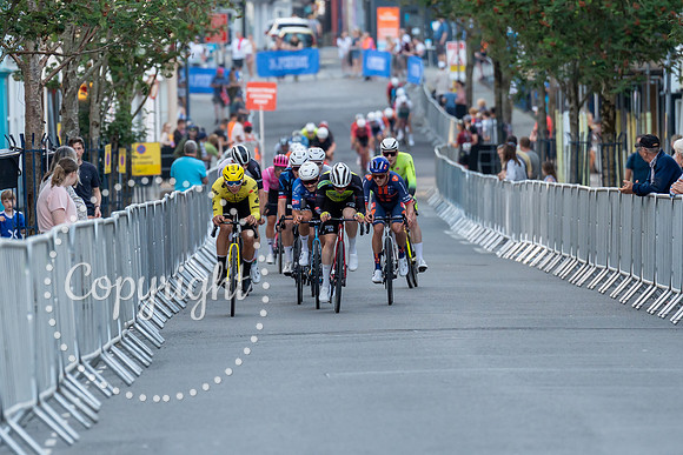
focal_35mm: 371
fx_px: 7037
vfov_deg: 3.7
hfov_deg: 5.6
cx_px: 325
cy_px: 239
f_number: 3.2
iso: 800
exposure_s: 1/800
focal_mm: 200
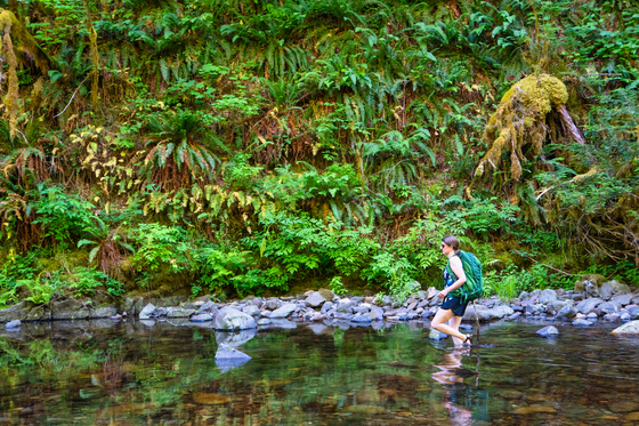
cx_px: 320
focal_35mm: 52
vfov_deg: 25.7
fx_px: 932
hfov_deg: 37.9
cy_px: 213
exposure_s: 1/200
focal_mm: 35
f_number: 4.5
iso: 1000
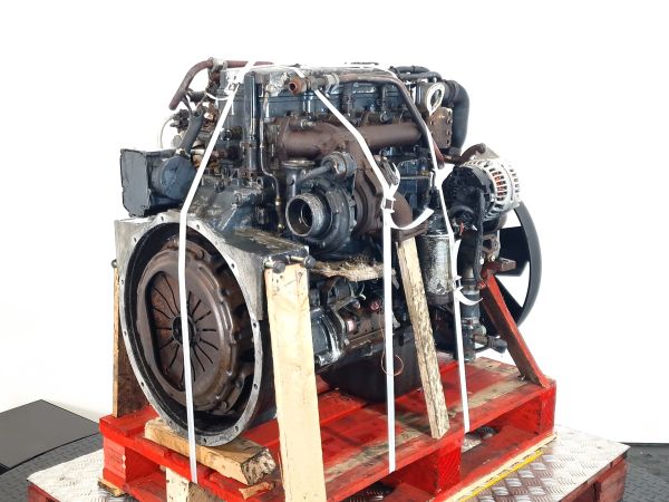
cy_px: 251
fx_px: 445
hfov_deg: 73.9
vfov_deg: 58.9
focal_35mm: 23
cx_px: 334
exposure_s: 1/50
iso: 125
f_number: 1.8
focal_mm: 6.4
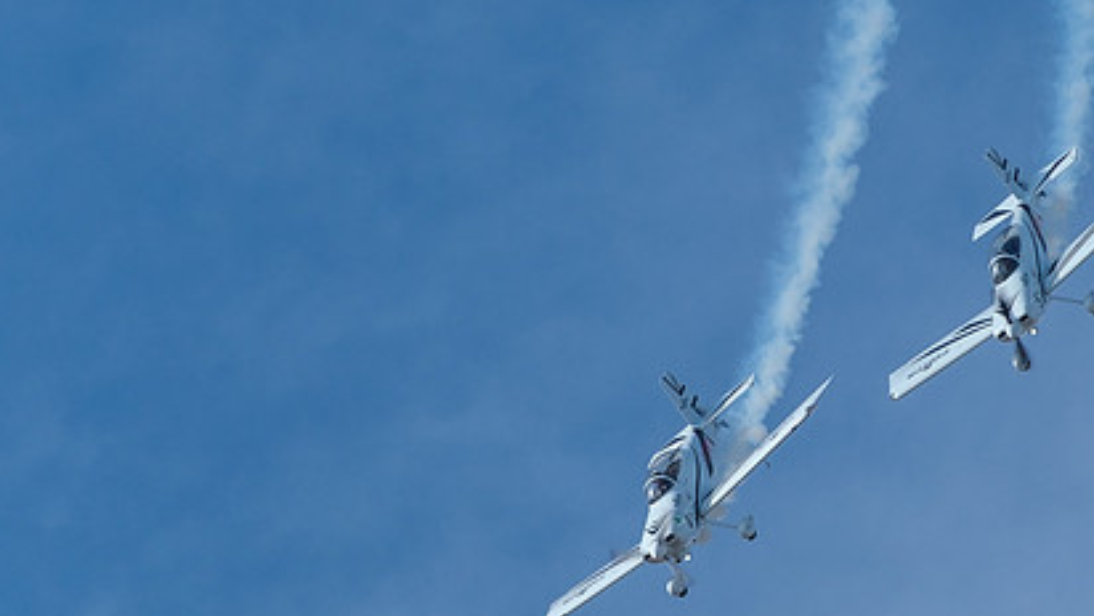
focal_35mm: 795
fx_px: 23068
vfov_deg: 1.5
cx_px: 751
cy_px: 359
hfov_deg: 2.7
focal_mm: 231
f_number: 8
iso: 200
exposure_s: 1/800
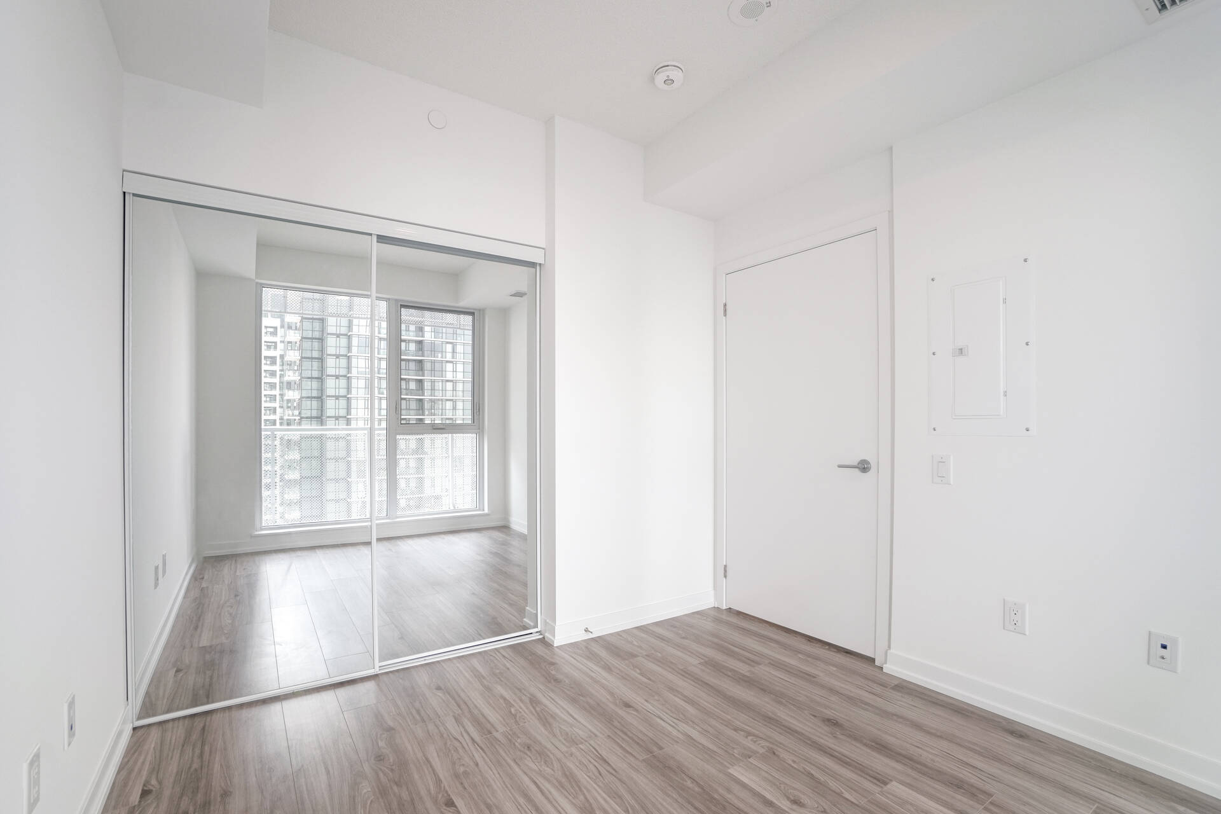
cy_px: 407
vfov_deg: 77.3
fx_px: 509
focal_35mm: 15
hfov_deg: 100.4
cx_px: 610
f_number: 7.1
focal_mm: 10
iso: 250
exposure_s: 1/100
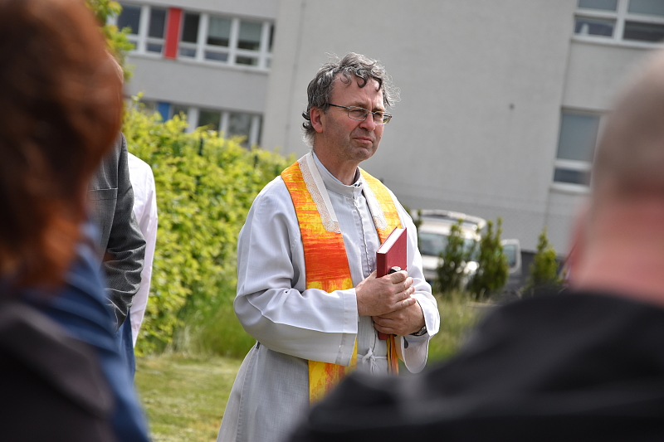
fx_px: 2904
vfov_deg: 8.7
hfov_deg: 13.0
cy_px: 221
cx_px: 332
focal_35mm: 158
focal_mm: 105
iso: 400
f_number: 6.3
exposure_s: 1/1600
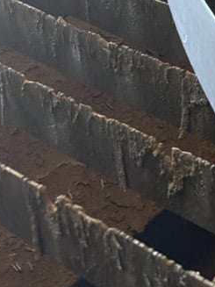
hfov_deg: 14.0
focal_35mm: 94
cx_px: 380
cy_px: -197
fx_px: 779
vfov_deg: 17.7
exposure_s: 1/121
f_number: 1.8
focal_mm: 6.8
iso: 200
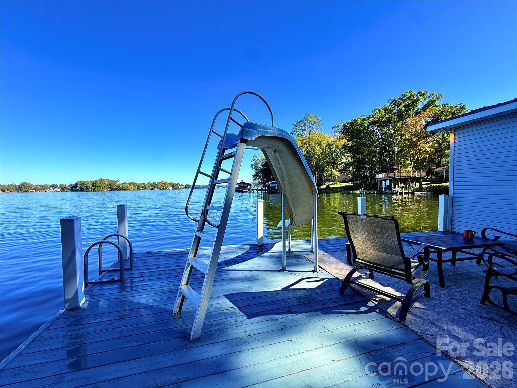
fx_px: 209
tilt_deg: -2.1
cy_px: 194
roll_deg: +0.9
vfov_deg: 85.7
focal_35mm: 14
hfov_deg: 102.1
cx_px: 258
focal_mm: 2.22
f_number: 2.2
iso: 64
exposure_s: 1/701
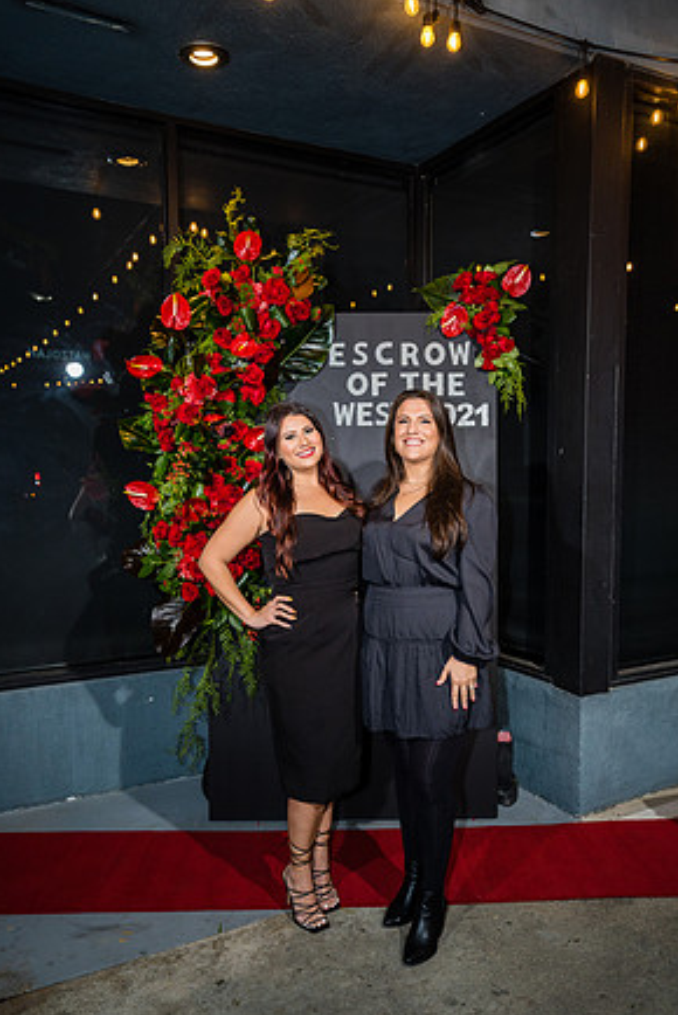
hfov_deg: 45.0
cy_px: 524
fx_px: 818
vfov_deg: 63.6
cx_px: 339
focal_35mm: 29
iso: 800
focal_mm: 28
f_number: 3.2
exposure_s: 1/250
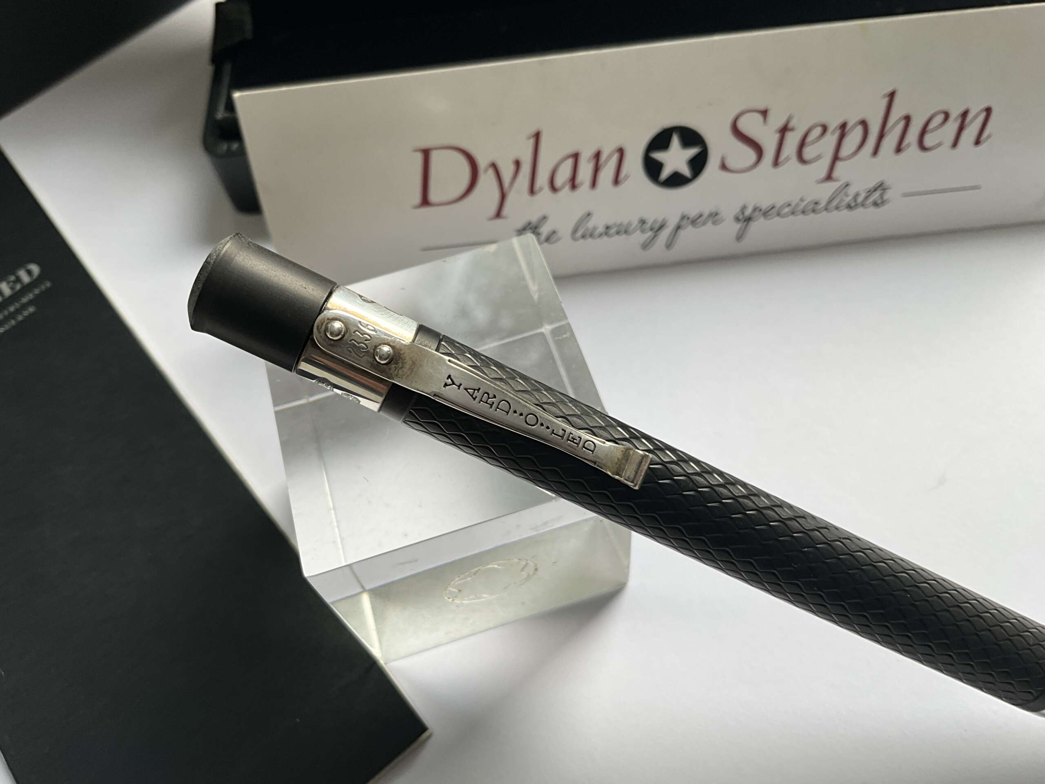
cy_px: 392
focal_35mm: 29
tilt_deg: -60.2
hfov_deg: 61.7
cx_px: 522
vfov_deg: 48.2
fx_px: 875
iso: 20
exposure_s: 1/122
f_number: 1.8
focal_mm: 3
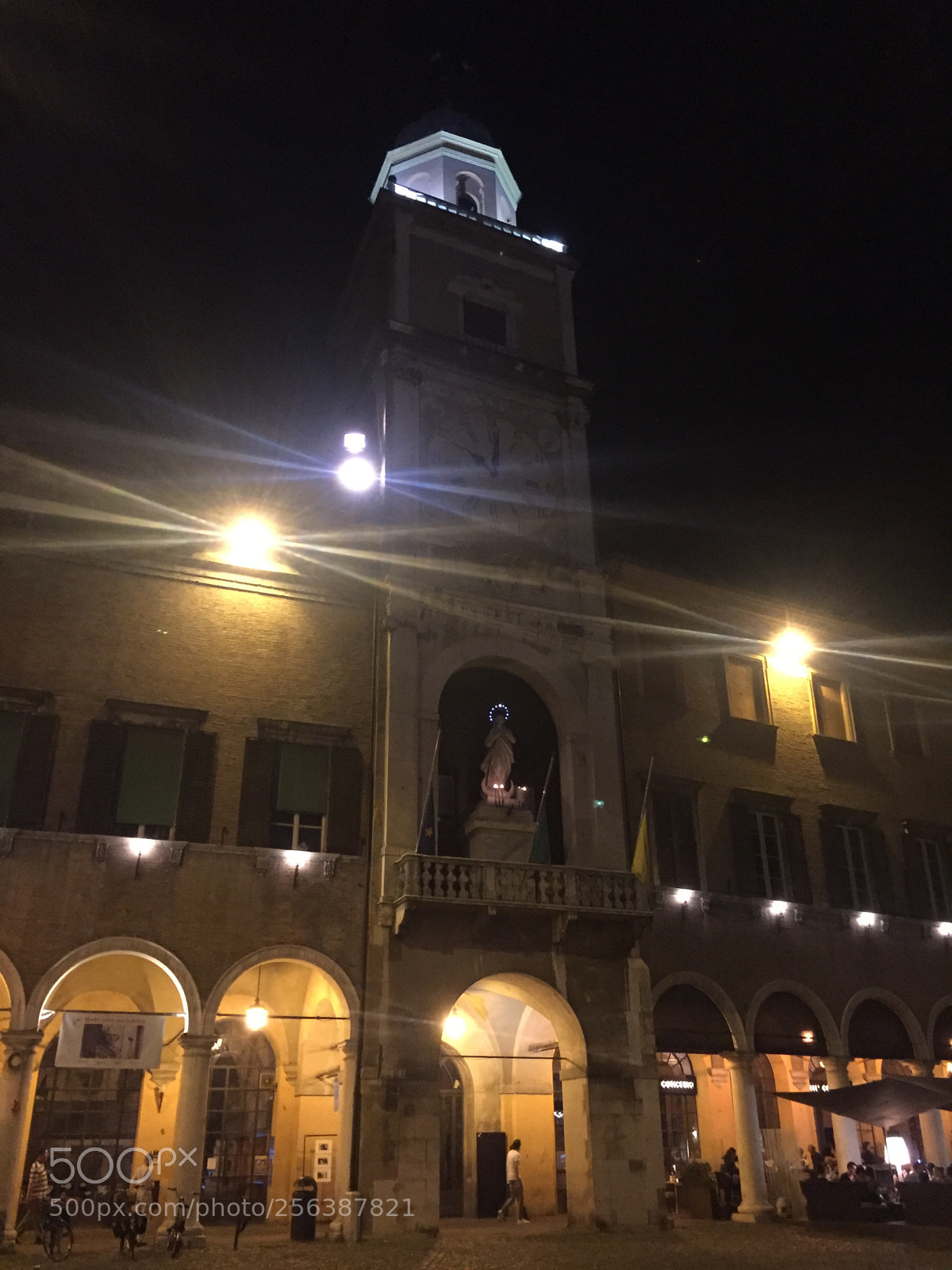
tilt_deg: +25.6
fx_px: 1063
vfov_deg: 61.7
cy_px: 635
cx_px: 476
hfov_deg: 48.2
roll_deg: +1.1
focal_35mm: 29
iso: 320
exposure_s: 1/17
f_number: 2.2
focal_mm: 4.15
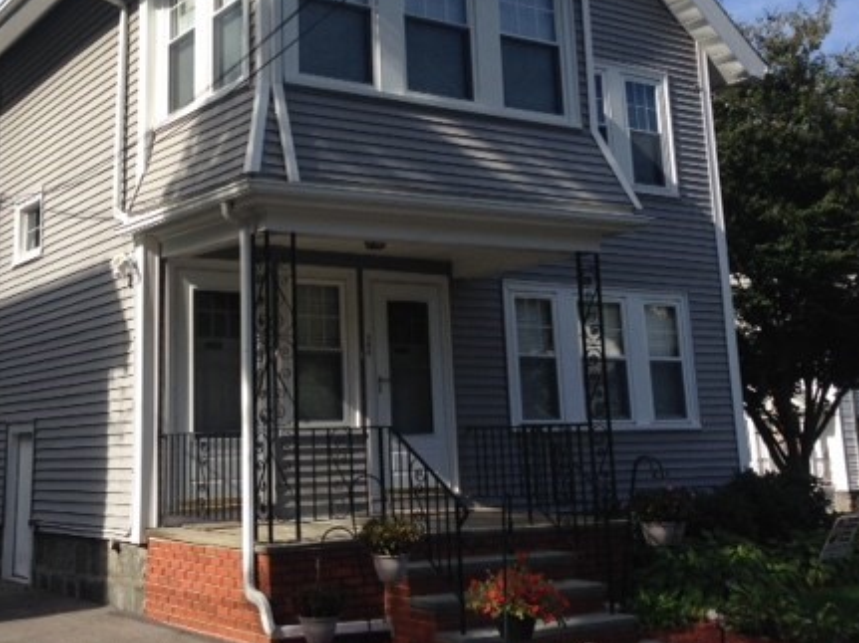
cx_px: 347
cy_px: 193
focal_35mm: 49
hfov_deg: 38.8
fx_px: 1216
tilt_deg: +13.4
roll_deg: -0.3
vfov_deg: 29.4
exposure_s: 1/1642
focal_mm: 4.12
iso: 50
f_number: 2.4
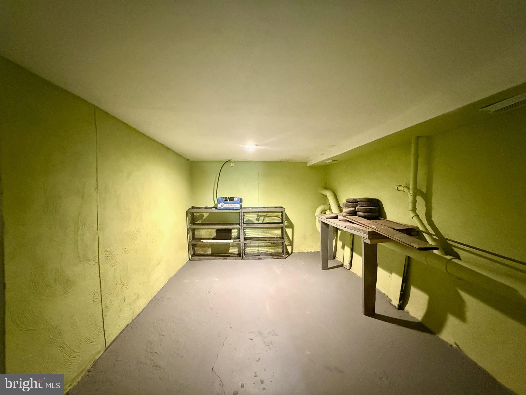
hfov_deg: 102.1
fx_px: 213
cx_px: 263
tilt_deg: -0.3
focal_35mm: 14
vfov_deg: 85.7
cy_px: 198
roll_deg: +1.3
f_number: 2.2
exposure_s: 1/60
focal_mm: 2.22
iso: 1250
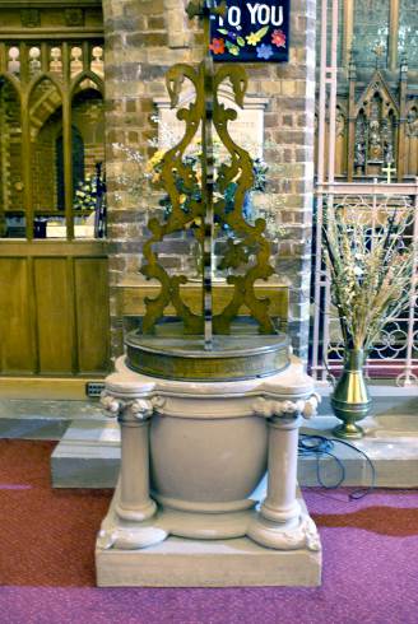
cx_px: 209
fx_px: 573
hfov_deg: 40.1
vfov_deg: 57.2
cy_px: 312
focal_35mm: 33
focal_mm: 22
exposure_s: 1/3
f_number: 4
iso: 400
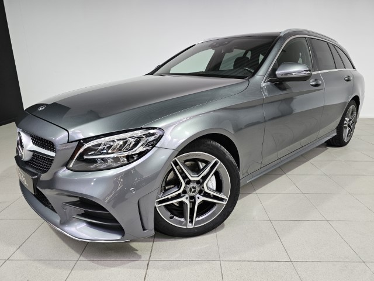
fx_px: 248
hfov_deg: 73.9
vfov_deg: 58.9
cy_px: 140
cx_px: 187
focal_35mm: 23
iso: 160
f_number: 1.7
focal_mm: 6.3
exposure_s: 1/180
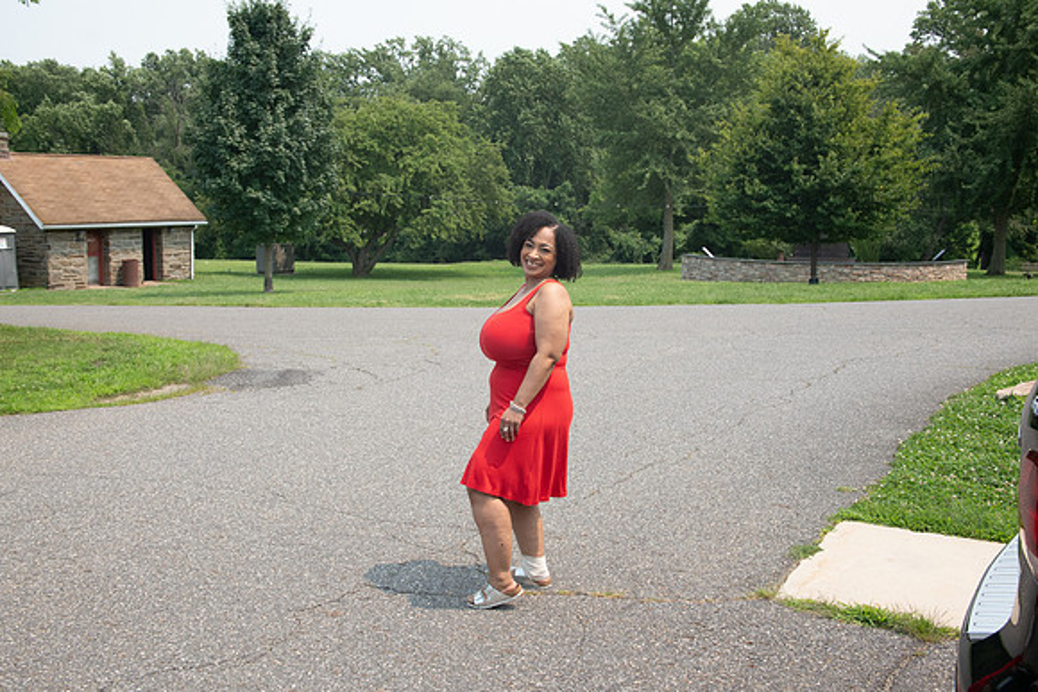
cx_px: 519
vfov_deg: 34.2
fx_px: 1125
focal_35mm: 39
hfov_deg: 49.5
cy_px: 346
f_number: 7.1
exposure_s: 1/1250
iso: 1250
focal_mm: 38
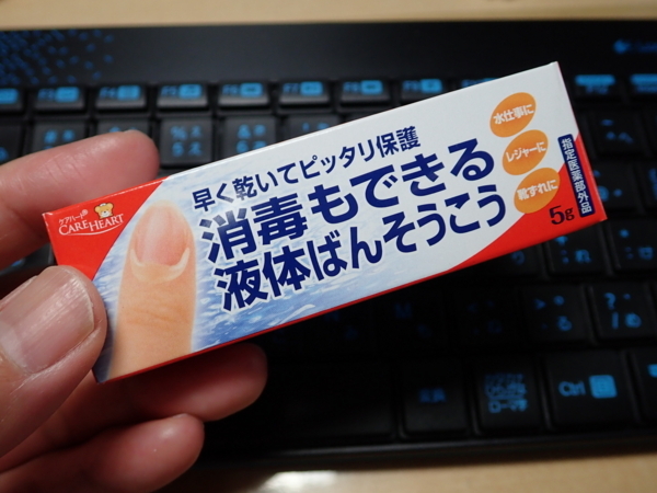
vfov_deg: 46.8
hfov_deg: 60.0
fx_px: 569
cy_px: 246
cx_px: 328
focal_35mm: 30
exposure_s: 1/125
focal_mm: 5.5
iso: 200
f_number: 2.3
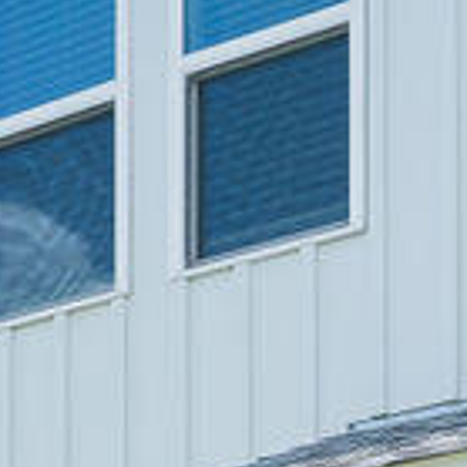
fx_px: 2396
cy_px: 1090
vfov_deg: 9.9
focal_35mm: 157
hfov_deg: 10.5
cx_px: 833
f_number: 5.6
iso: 250
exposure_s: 1/1000
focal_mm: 25
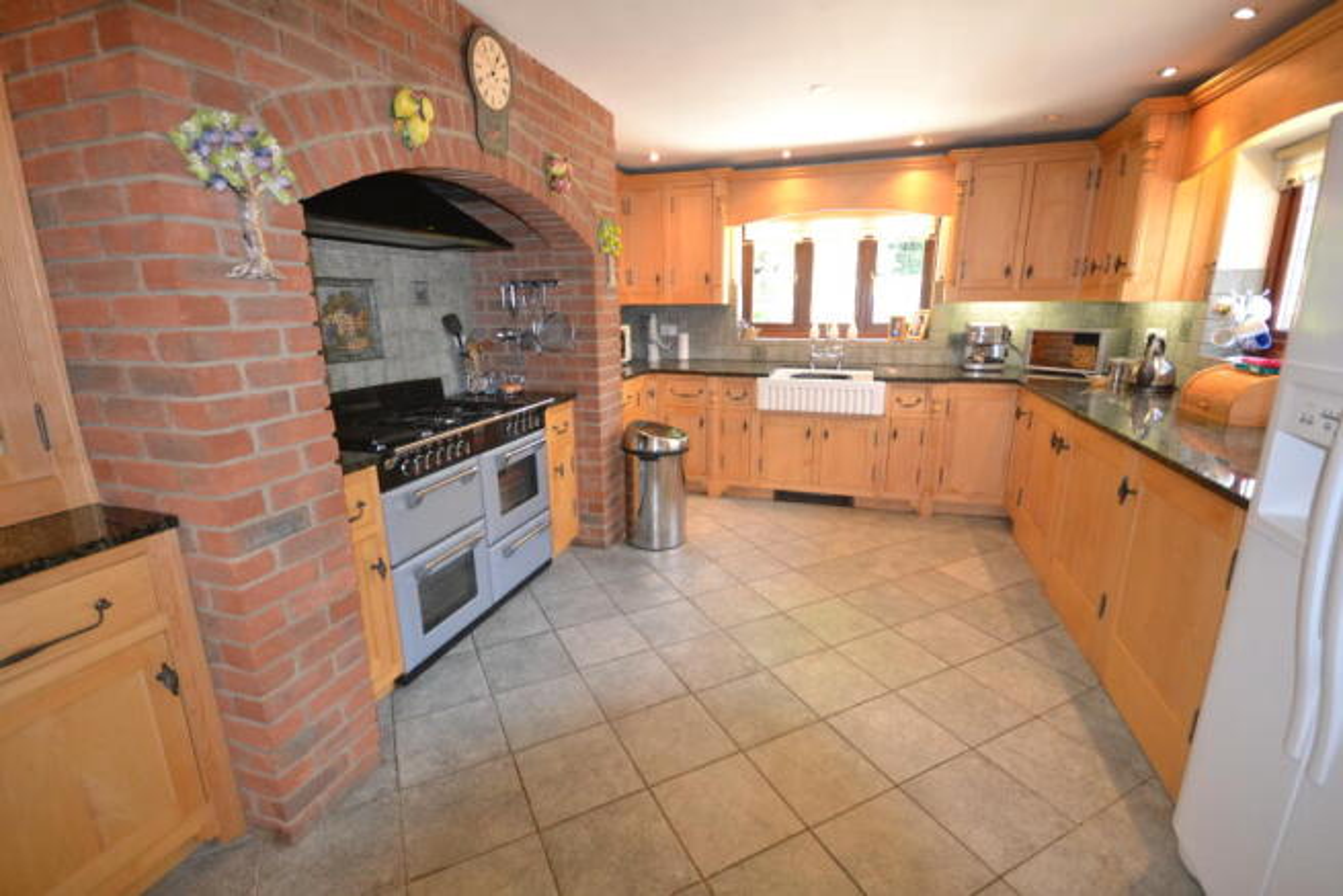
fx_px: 560
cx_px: 672
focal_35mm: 15
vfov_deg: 77.4
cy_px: 448
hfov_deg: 100.4
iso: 1400
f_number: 4
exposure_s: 1/60
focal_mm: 10
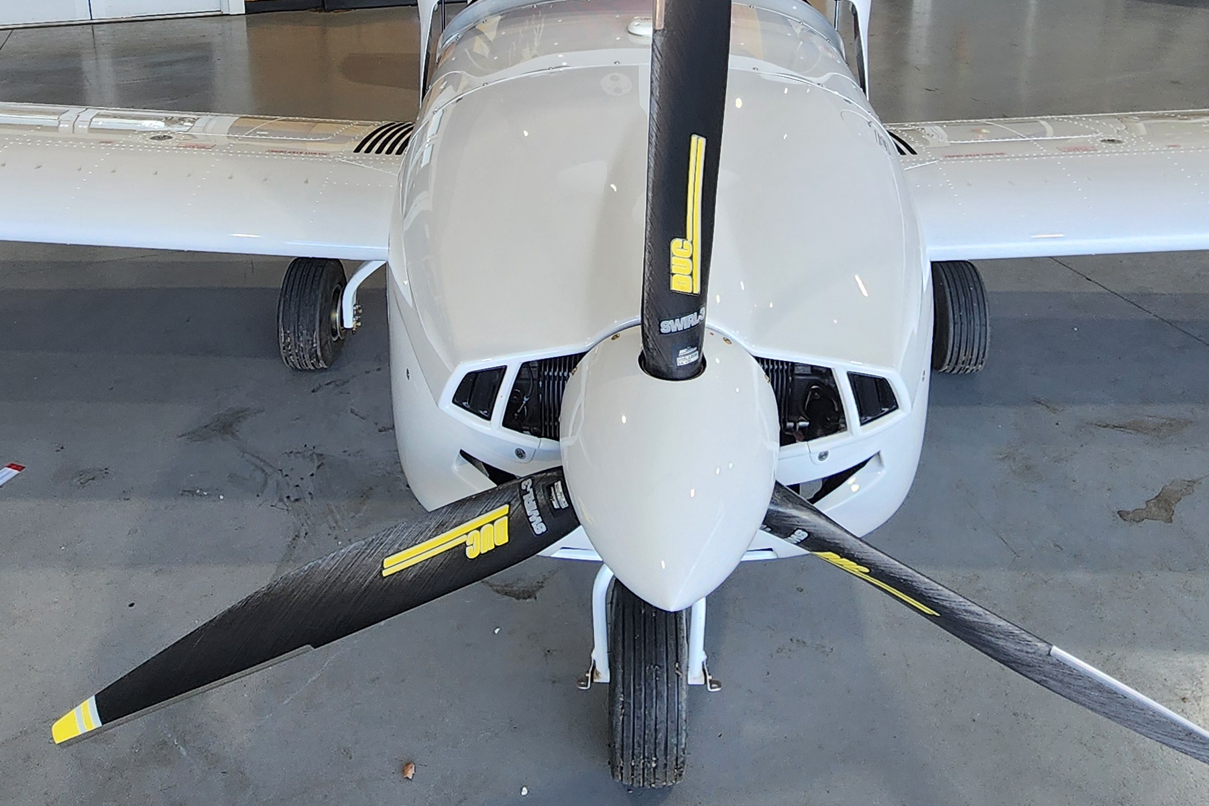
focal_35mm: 30
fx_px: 1007
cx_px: 599
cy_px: 71
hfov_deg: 61.9
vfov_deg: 40.1
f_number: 2.2
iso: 80
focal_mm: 2.2
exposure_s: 1/120
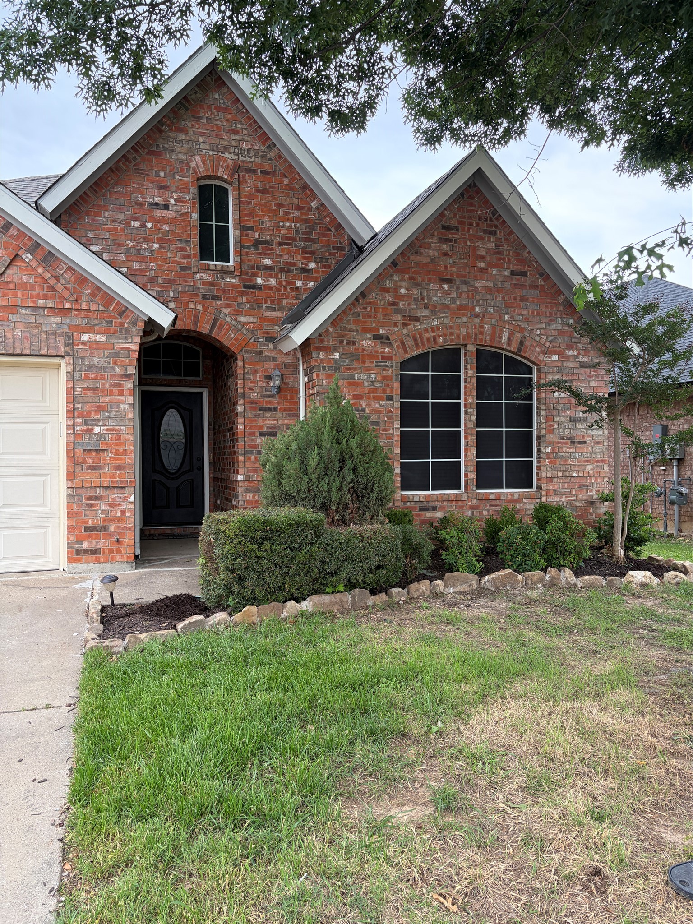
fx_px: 694
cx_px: 346
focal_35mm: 26
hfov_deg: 53.1
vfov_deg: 67.3
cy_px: 462
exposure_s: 1/187
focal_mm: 5.96
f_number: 1.6
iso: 64
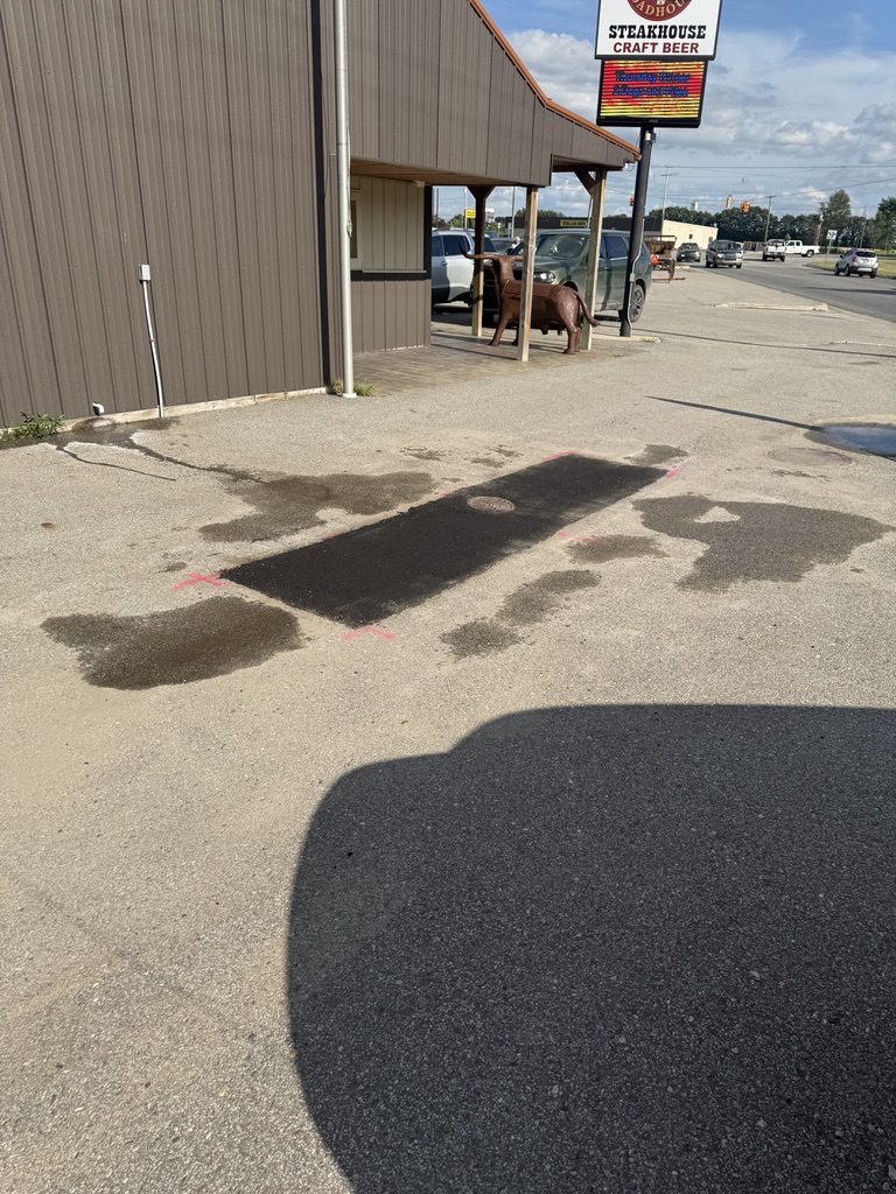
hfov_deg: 56.8
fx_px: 828
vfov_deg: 71.6
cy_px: 597
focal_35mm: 24
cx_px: 448
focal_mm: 6.76
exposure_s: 1/4975
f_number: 1.78
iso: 80
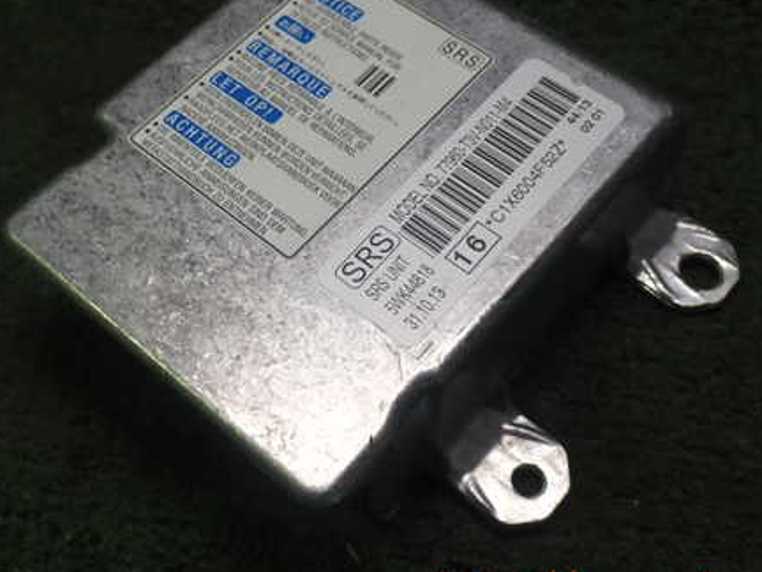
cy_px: 215
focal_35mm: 50
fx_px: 1101
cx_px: 309
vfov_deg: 29.0
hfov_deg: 38.1
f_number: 2.5
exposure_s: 1/60
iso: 200
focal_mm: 6.37
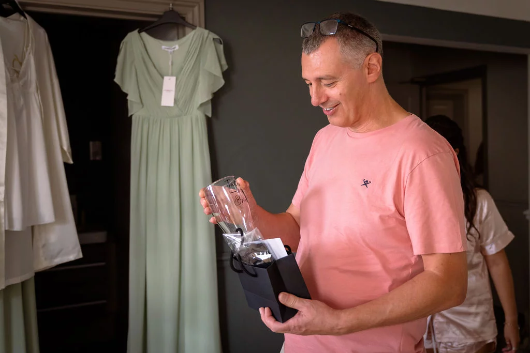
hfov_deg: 50.9
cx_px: 330
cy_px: 156
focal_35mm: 37
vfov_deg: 35.5
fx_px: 551
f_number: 2.8
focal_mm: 28
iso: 1600
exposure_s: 1/200
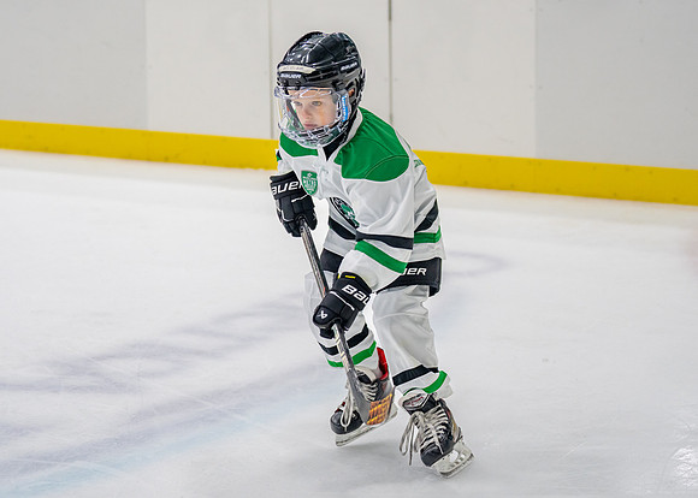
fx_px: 1904
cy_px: 219
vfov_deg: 14.9
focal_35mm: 96
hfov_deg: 20.8
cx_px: 377
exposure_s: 1/1600
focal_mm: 70
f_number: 2.8
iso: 1000
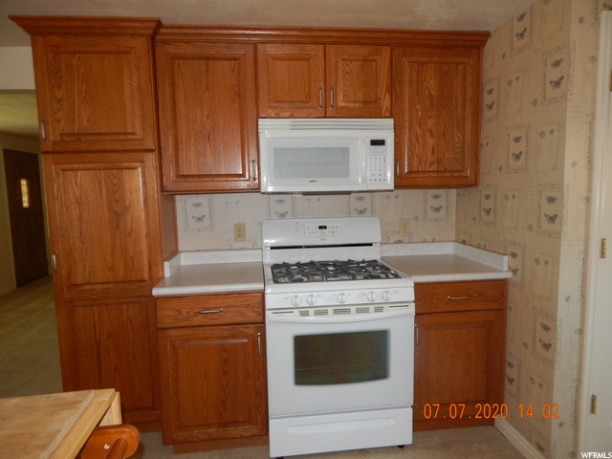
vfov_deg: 58.9
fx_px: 407
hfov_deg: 73.9
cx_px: 306
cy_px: 230
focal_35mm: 23
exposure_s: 1/30
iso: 200
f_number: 3
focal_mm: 4
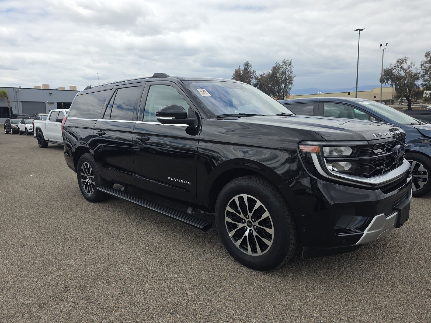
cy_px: 162
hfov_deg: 73.9
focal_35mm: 23
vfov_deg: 58.9
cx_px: 216
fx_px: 286
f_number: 1.4
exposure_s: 1/746
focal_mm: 6.5
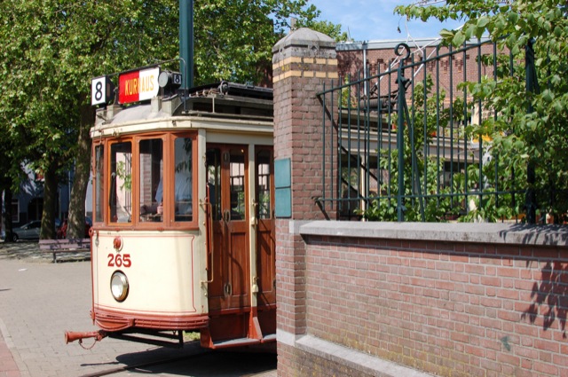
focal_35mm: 52
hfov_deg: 37.9
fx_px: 827
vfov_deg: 25.7
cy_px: 188
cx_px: 284
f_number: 10
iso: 400
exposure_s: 1/400
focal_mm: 35
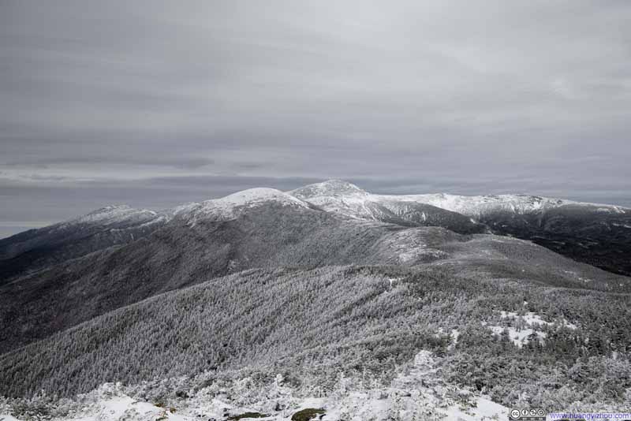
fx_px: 544
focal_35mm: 31
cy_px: 210
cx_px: 316
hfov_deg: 60.3
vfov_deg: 42.4
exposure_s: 1/2000
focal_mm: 31
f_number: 5.6
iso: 100
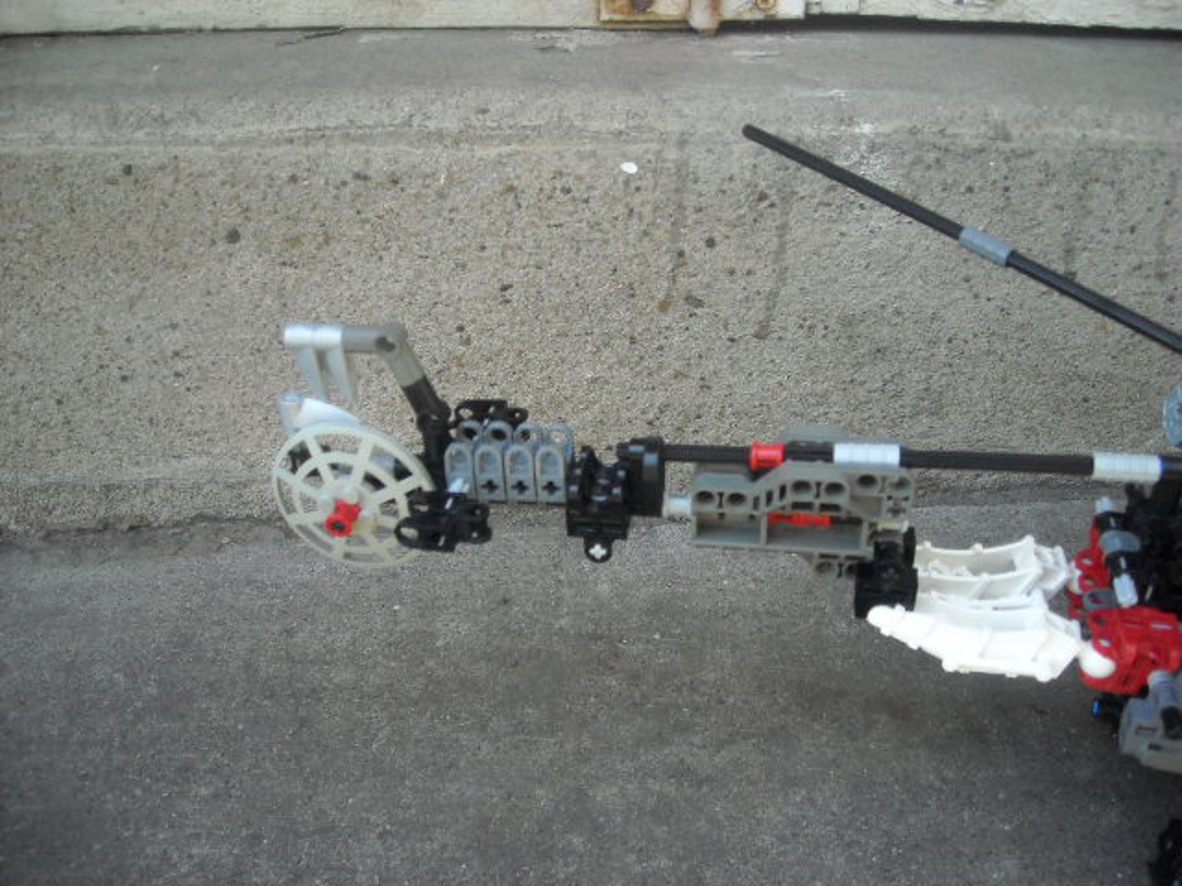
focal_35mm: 35
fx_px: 1195
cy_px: 443
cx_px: 591
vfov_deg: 40.7
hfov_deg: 52.6
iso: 308
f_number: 2.8
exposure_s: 1/250
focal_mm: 5.7
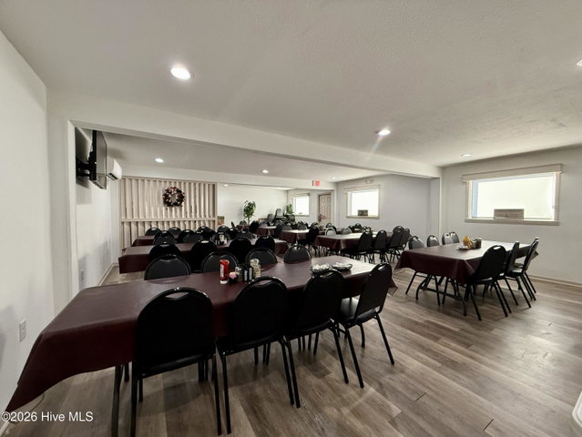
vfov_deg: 85.7
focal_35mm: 14
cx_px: 291
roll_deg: +0.1
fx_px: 236
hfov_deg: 102.0
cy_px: 218
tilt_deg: -1.5
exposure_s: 1/120
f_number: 2.2
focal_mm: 2.22
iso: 320
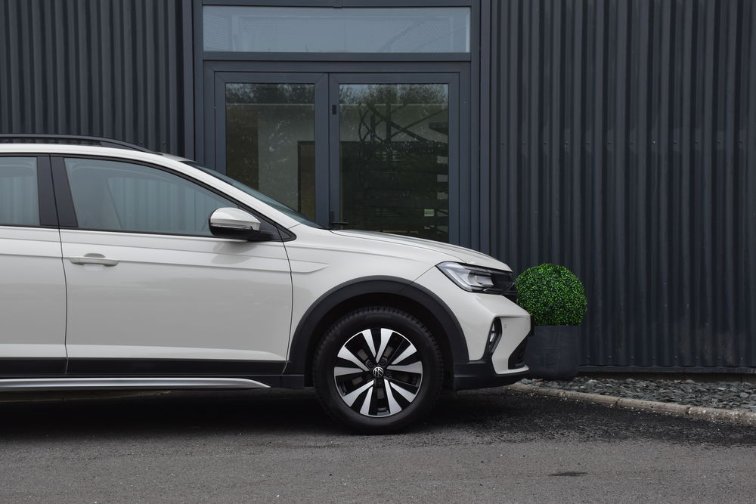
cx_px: 378
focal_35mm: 63
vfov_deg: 21.6
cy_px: 252
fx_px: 1323
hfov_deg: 31.9
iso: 400
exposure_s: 1/100
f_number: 9
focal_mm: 42
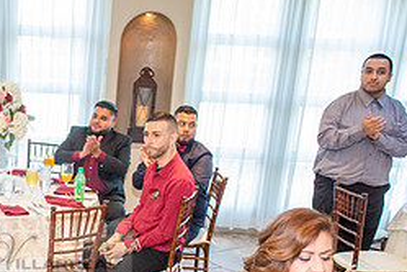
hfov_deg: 32.6
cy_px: 260
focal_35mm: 56
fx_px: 633
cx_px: -7
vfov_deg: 23.4
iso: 1600
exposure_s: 1/125
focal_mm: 24
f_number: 3.5
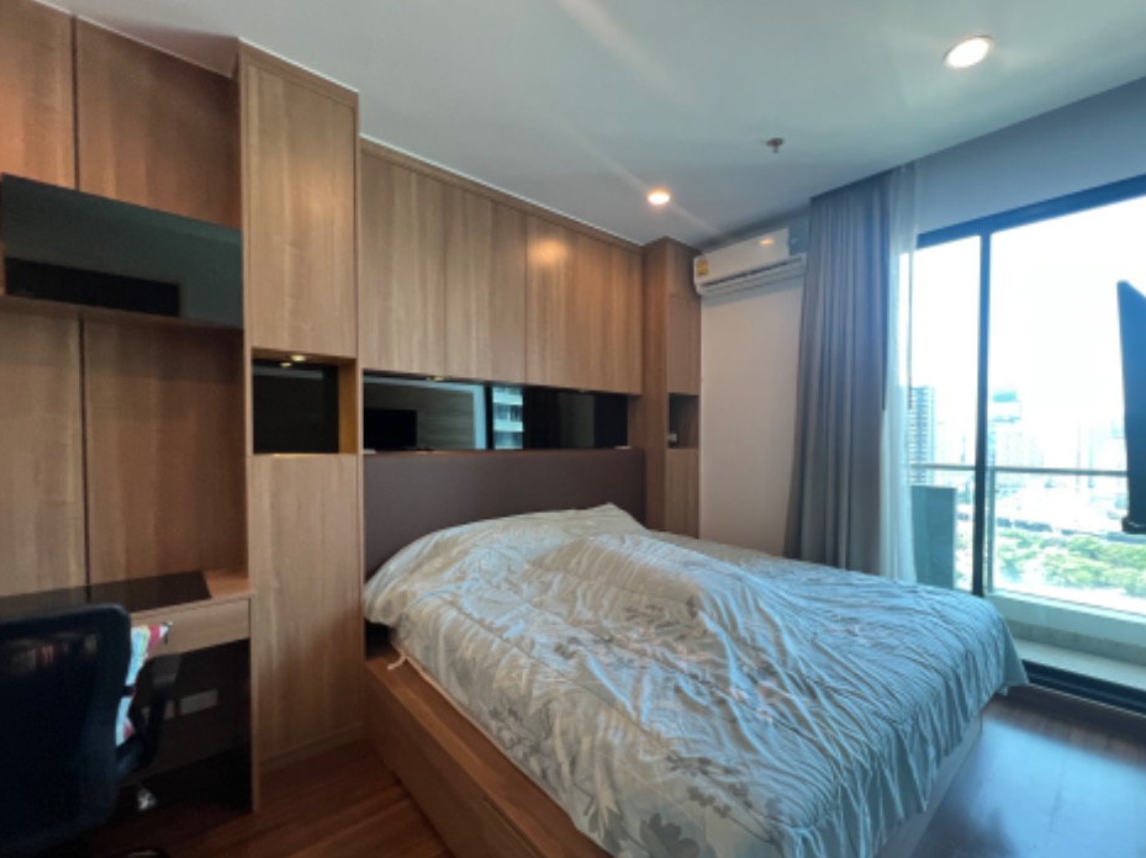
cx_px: 601
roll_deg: -1.4
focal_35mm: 14
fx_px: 463
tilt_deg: +3.1
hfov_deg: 102.0
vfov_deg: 85.5
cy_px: 454
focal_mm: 1.57
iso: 160
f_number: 1.8
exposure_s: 1/100
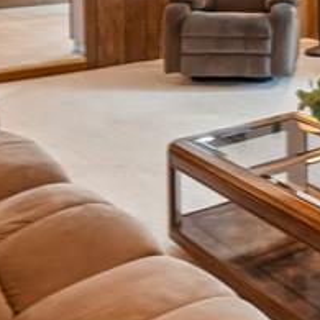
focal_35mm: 67
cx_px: 350
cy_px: -90
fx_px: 701
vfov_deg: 23.0
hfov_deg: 24.1
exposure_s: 1/8
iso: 400
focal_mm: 10
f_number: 8
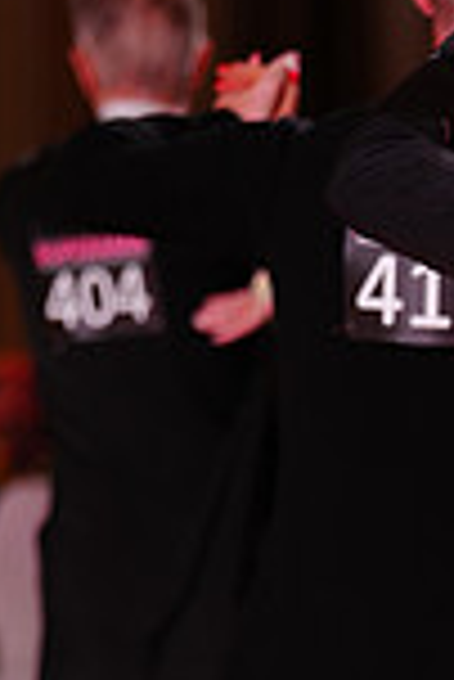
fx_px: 7983
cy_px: 874
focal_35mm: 423
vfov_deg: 4.8
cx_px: 861
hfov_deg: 3.2
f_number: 2.8
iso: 500
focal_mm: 110
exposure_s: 1/250
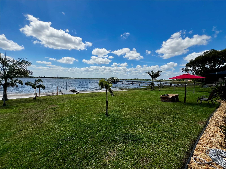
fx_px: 85
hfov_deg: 106.2
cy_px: 84
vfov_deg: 89.9
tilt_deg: -2.9
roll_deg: +0.0
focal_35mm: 13
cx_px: 113
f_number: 1.8
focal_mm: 1.57
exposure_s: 1/2732
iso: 32
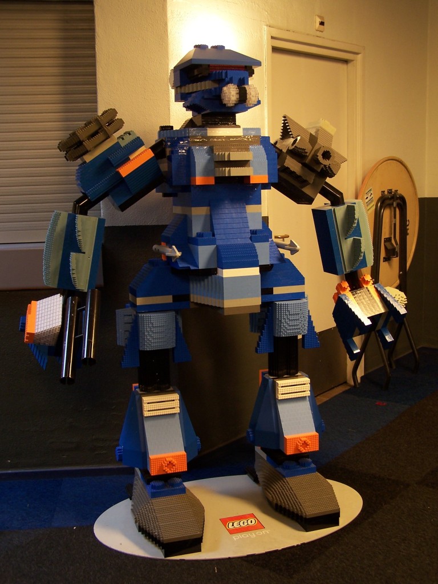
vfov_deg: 46.8
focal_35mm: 40
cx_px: 219
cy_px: 292
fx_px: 675
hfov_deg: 36.0
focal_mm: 6.7
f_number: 2.8
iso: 80
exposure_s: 1/2
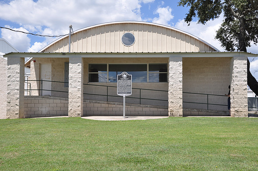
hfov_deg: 49.6
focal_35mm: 39
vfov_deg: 34.1
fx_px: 279
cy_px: 86
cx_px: 129
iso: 200
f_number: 13
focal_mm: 26
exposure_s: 1/160
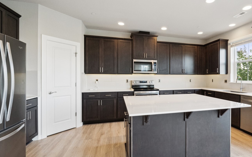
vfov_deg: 59.7
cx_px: 159
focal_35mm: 20
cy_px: 78
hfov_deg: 83.2
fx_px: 137
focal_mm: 10
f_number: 8
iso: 2000
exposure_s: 1/30
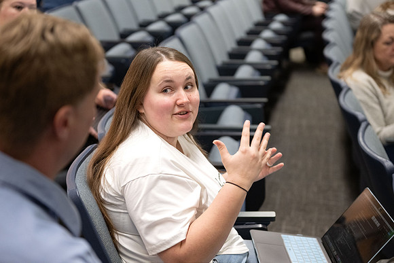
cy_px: 132
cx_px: 197
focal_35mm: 70
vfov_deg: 19.5
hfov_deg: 28.8
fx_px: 766
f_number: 2.8
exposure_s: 1/200
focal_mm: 70
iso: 3200
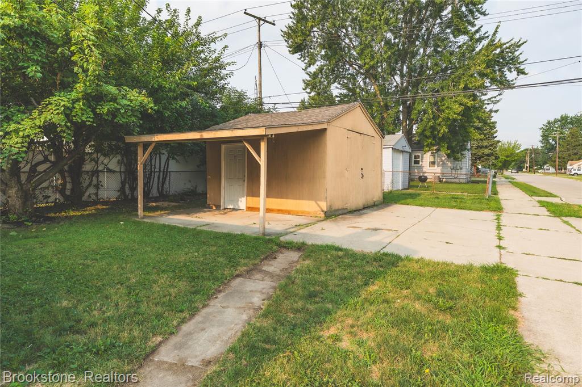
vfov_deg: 63.2
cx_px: 291
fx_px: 315
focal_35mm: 20
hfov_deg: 85.4
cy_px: 194
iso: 500
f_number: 5.6
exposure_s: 1/1250
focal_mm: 19.5
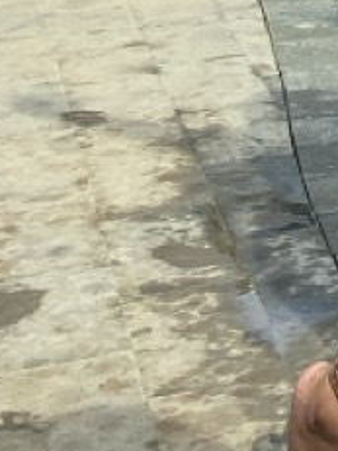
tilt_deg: +1.1
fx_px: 1876
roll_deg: +1.0
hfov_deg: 8.9
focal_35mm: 144
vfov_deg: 11.7
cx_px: 924
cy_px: -551
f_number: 1.8
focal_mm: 4.25
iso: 32
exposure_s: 1/2571
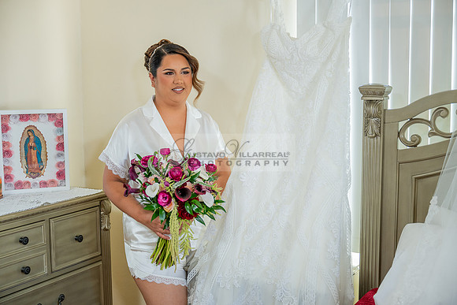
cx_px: 228
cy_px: 152
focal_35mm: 47
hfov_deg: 41.9
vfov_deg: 28.7
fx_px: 597
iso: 640
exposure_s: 1/250
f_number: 2.8
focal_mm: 47
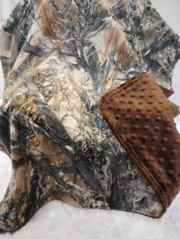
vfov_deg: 61.4
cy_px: 102
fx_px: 201
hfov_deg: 48.2
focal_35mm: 29
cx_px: 85
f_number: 3.7
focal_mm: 4.5
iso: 320
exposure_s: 1/30
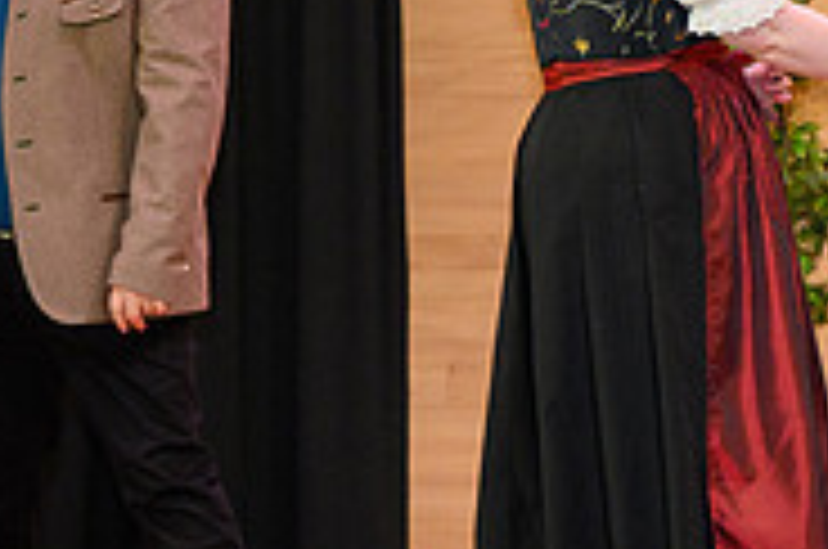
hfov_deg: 6.4
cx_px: 1004
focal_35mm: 322
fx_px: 7393
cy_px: 162
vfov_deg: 4.3
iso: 2000
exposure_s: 1/200
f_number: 5
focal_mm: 74
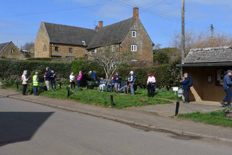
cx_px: 116
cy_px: 78
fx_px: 271
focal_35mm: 42
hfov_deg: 46.4
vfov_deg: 31.9
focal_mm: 28
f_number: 11
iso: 100
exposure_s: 1/100
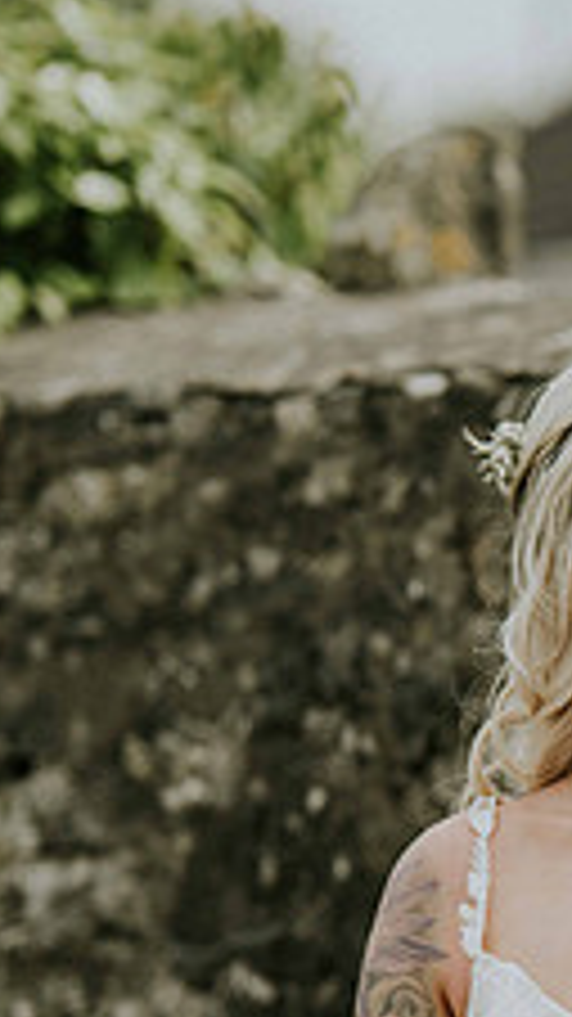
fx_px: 6800
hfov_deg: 4.8
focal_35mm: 252
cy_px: 727
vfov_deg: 8.6
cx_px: 1063
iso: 64
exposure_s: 1/1600
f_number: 1.8
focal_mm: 85
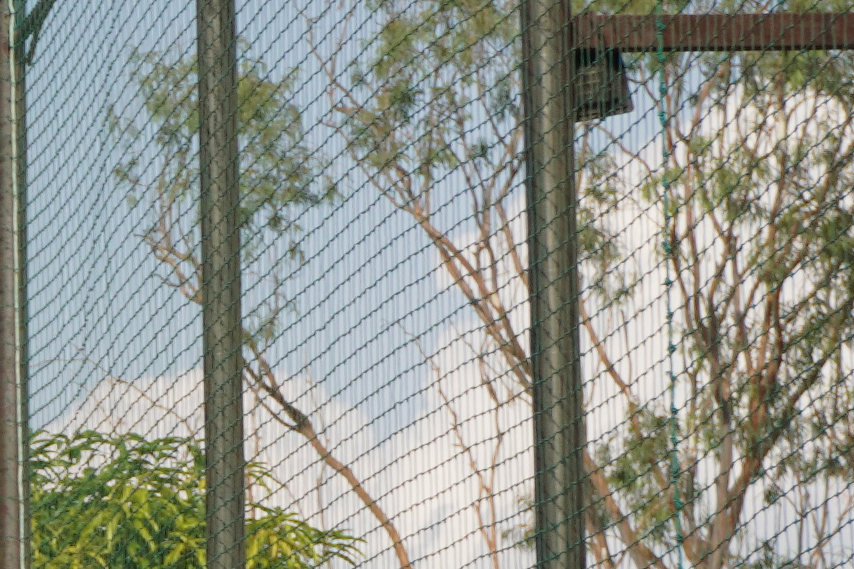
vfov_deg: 4.7
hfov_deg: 6.9
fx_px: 6839
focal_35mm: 288
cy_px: 933
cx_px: -789
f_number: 5.6
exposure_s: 1/800
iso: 160
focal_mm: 41
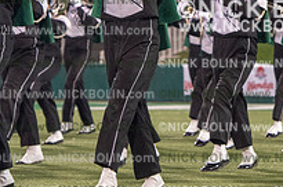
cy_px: -33
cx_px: 264
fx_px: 2888
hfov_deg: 5.6
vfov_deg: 3.7
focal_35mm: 368
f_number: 5.6
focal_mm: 130
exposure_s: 1/400
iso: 6400
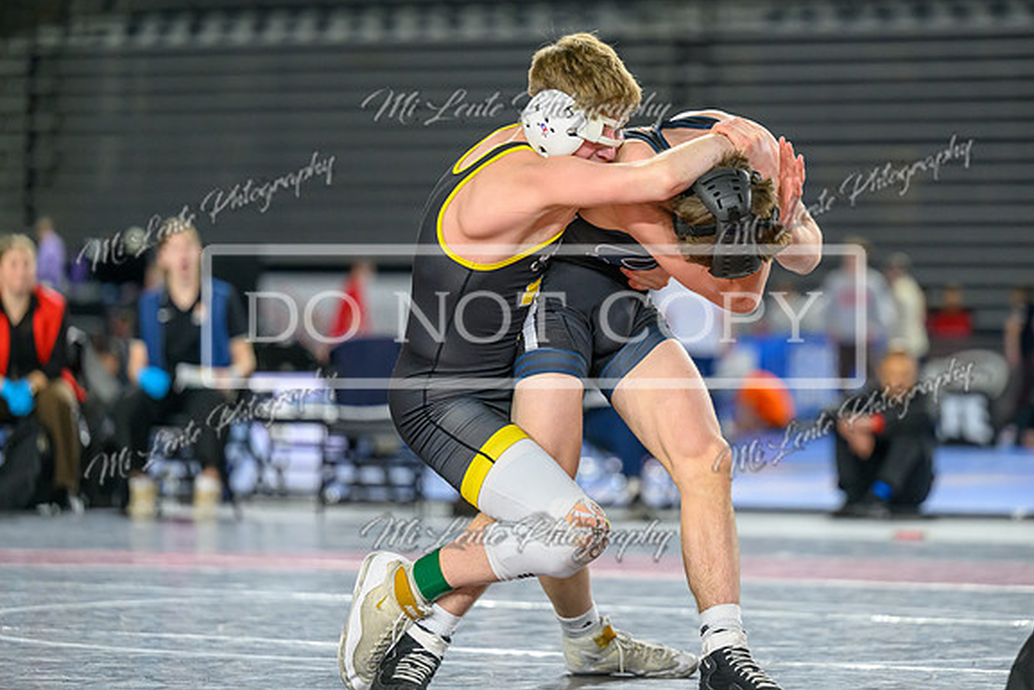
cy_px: 315
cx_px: 573
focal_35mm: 158
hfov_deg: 13.0
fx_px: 4539
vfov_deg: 8.7
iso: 3200
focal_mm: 140
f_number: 2.8
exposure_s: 1/800
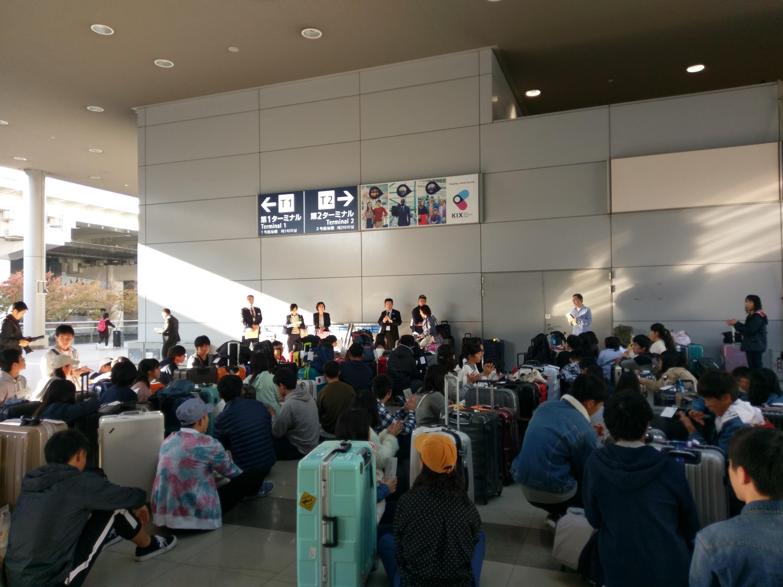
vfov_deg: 53.1
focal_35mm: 26
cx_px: 392
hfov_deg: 67.3
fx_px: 588
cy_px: 294
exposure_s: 1/120
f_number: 1.8
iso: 160
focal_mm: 4.58
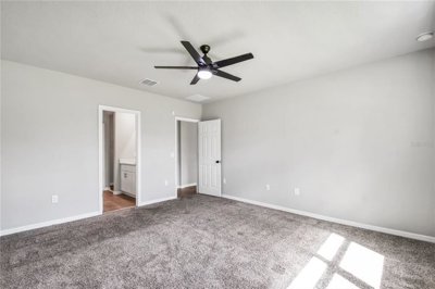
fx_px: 181
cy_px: 144
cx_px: 218
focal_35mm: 15
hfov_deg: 100.4
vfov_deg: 77.2
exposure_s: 1/6
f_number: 7.1
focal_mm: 10
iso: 100
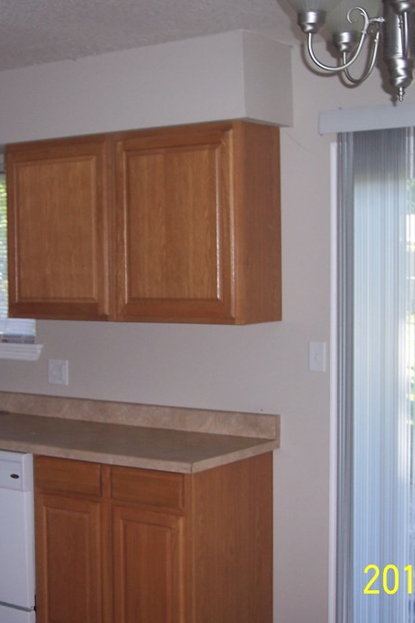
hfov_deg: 22.2
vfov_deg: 32.9
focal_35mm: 61
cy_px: 321
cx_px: 135
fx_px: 1055
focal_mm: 8
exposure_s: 1/60
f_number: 2.8
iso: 100
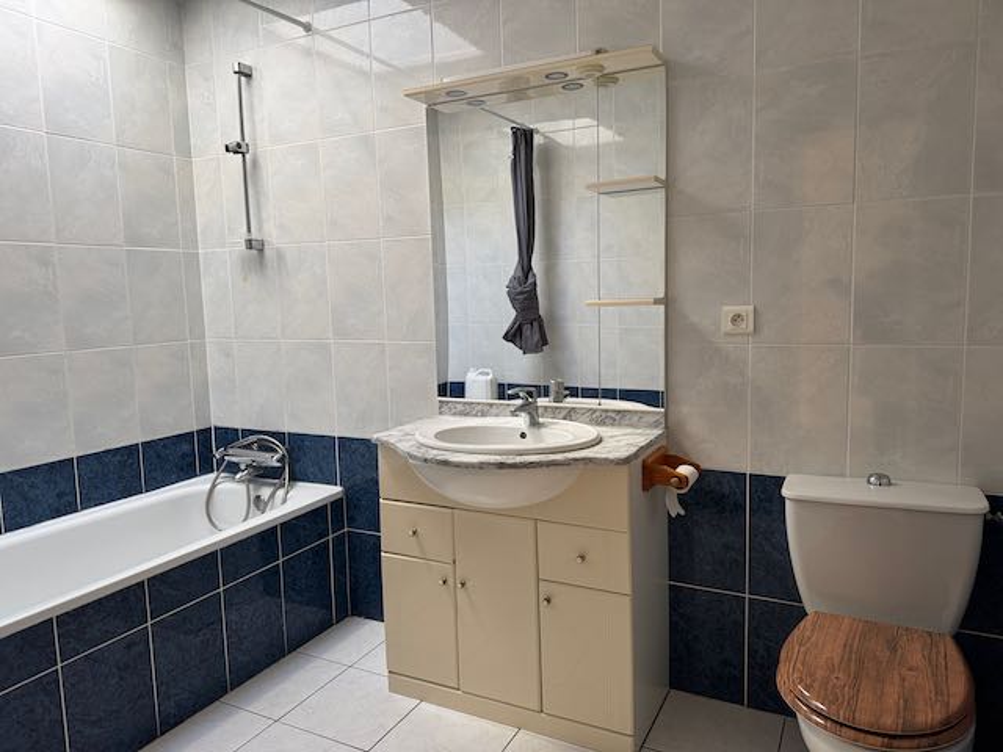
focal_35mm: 24
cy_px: 376
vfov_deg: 56.8
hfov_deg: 71.6
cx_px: 502
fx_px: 695
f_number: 1.78
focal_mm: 6.76
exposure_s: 1/90
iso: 200
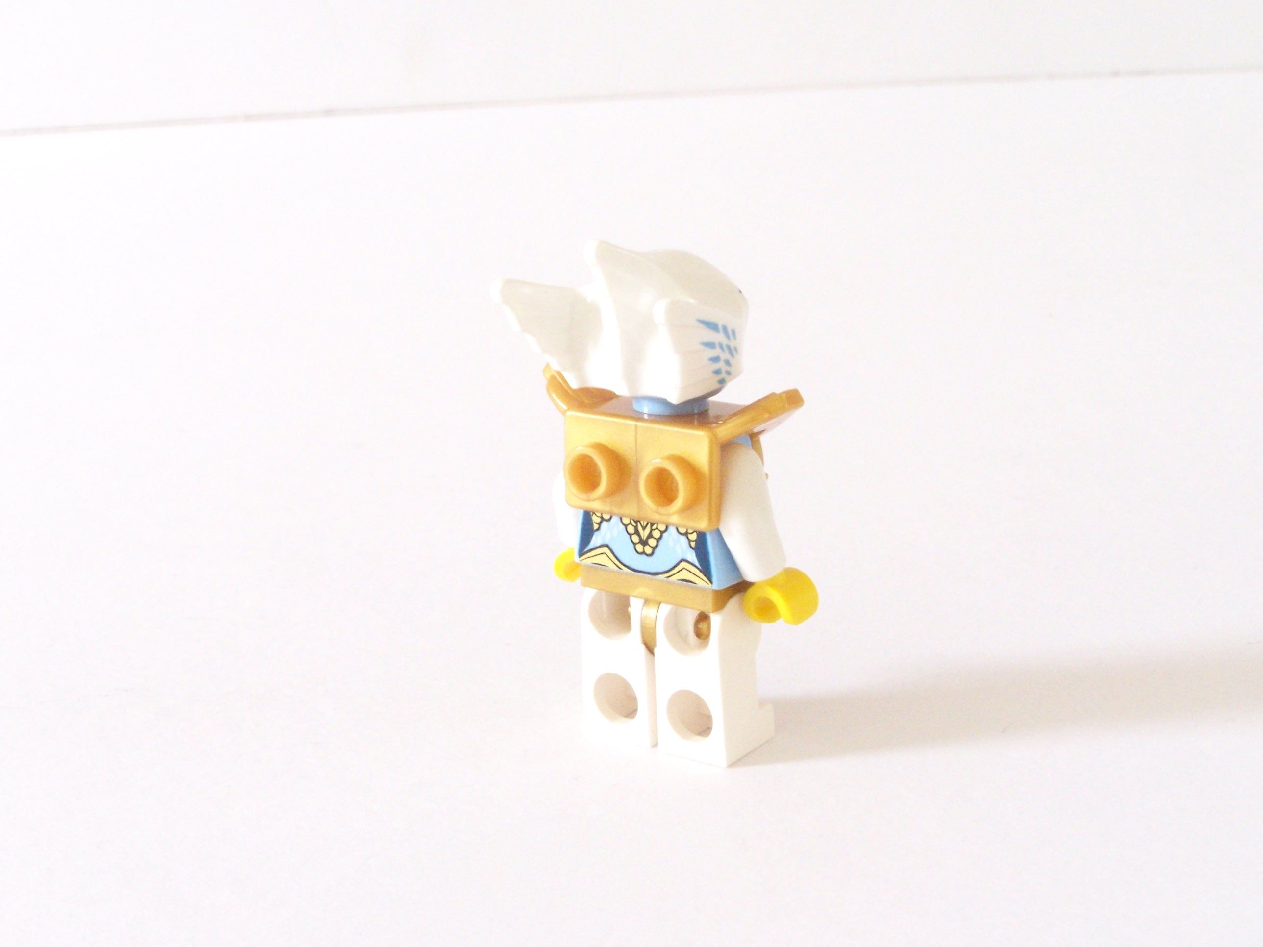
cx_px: 632
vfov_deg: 21.9
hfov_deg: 29.0
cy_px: 474
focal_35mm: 67
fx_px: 2445
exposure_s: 1/8
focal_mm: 11.1
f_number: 8
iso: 400
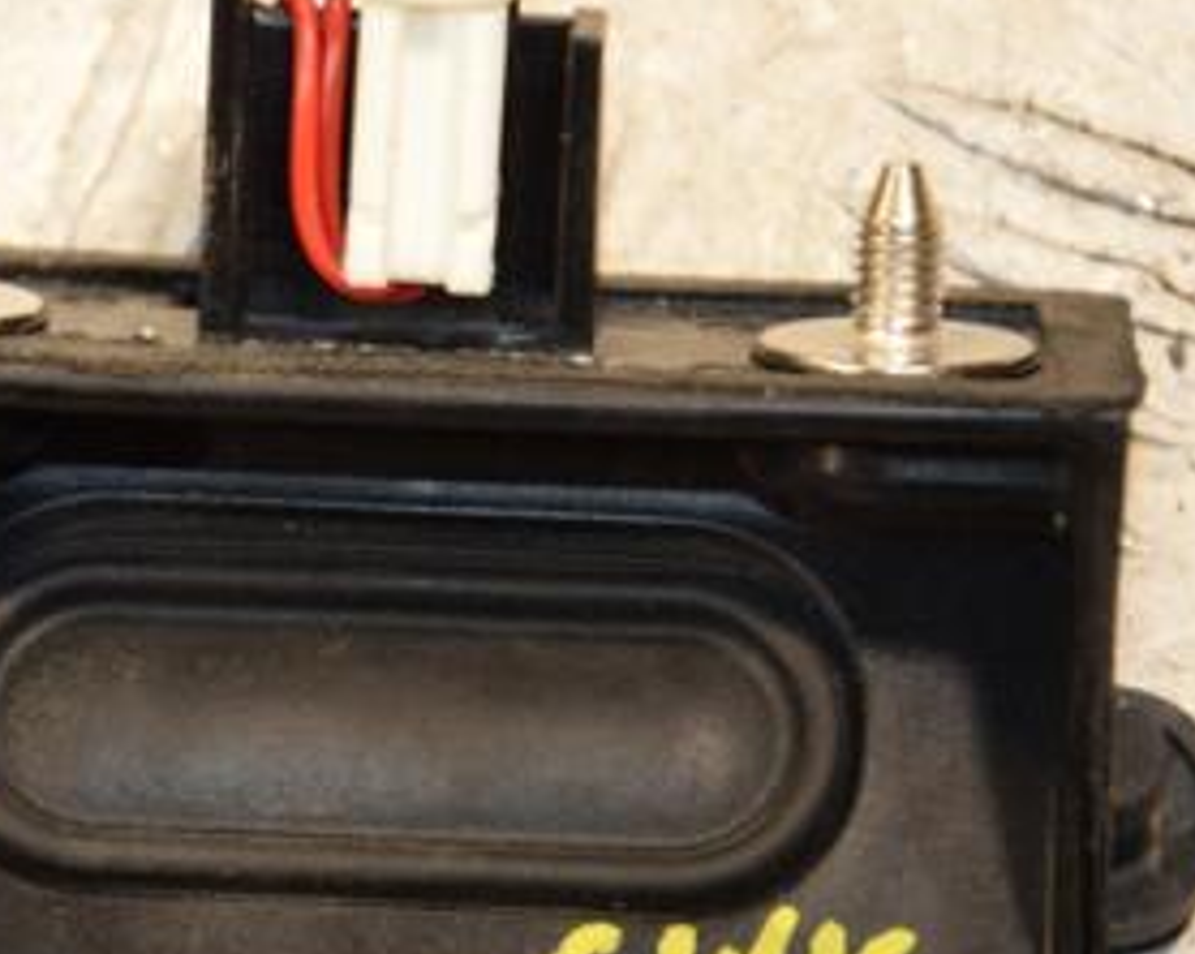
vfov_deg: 4.8
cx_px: 198
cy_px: 477
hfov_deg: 6.1
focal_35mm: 319
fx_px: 11275
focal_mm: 105
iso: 800
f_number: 5.6
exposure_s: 1/200
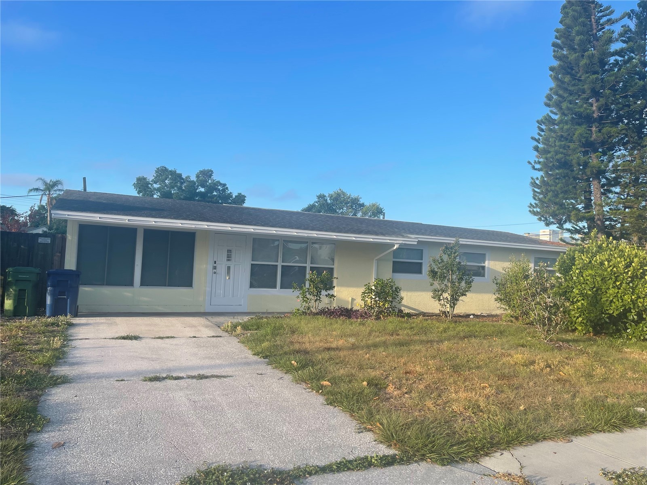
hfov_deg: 69.4
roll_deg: -2.9
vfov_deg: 54.9
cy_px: 242
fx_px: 467
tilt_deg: +1.4
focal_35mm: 25
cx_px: 324
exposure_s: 1/1883
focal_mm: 5.1
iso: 32
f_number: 1.6
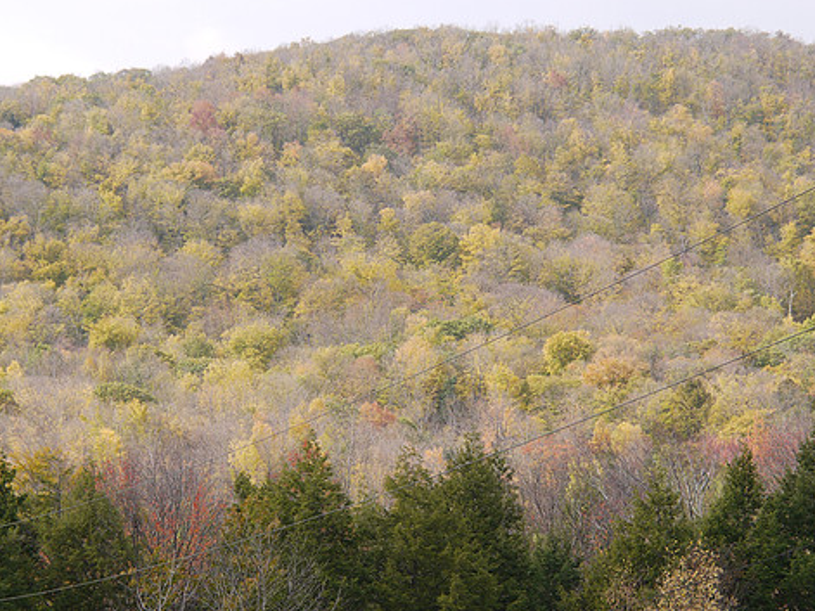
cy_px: 323
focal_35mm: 138
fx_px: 3248
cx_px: 363
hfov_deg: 14.3
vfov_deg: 10.7
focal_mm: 56
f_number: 6.3
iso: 100
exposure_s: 1/250
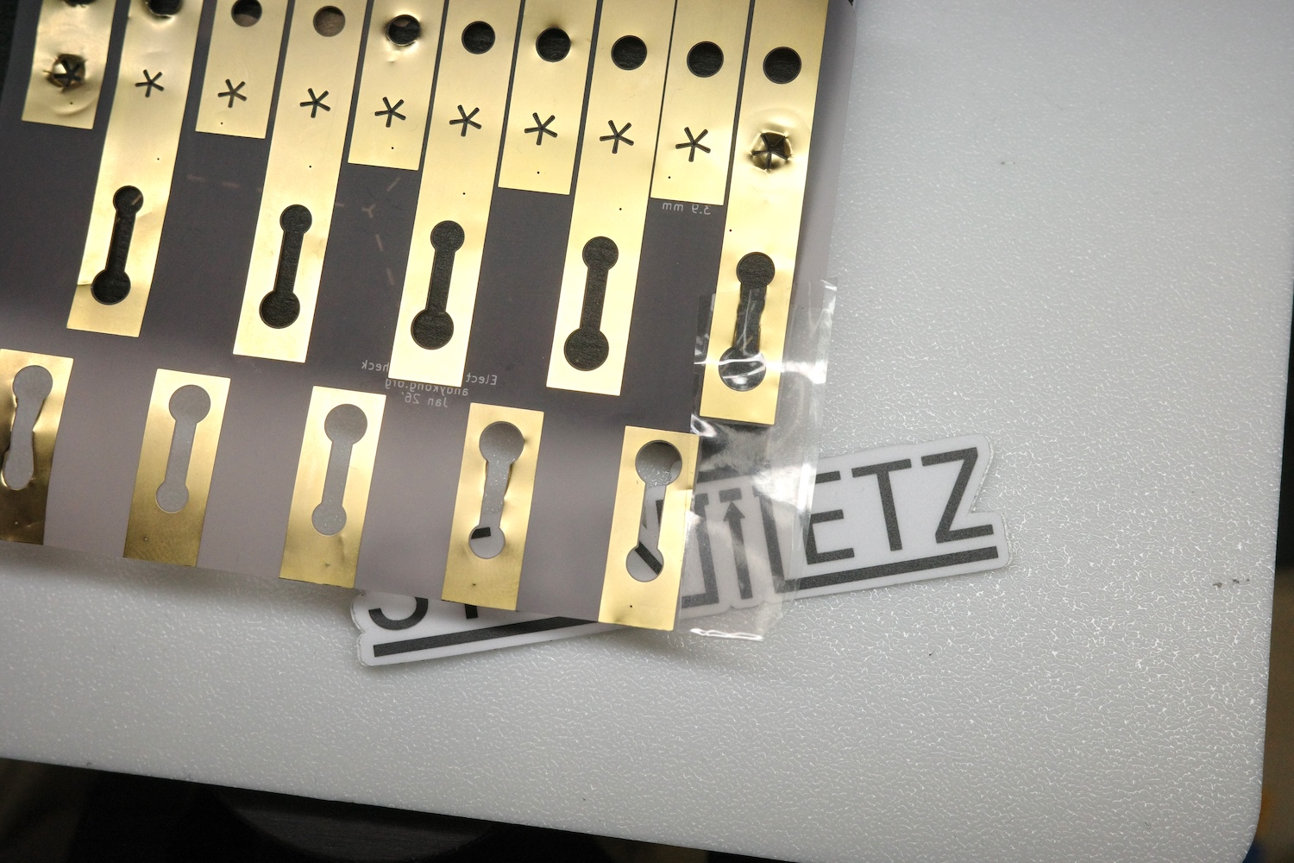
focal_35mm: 40
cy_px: 432
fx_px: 1438
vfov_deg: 33.4
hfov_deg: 48.5
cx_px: 647
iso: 2000
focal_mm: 26
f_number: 5.6
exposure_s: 1/1600
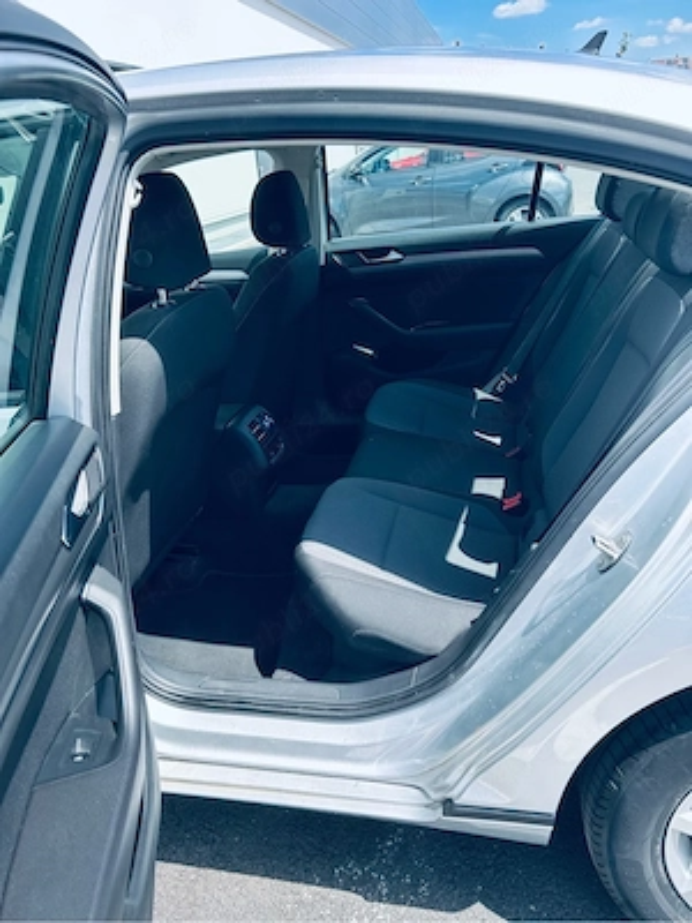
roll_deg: +7.0
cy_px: 462
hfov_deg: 53.1
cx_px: 346
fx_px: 693
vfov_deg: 67.3
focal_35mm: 26
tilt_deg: -24.4
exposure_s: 1/1252
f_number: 1.5
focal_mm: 5.7
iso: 50
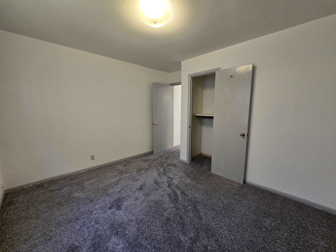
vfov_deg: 89.9
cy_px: 126
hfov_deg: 106.2
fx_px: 126
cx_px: 168
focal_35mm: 13
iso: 250
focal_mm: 2.2
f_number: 2.2
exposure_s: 1/60
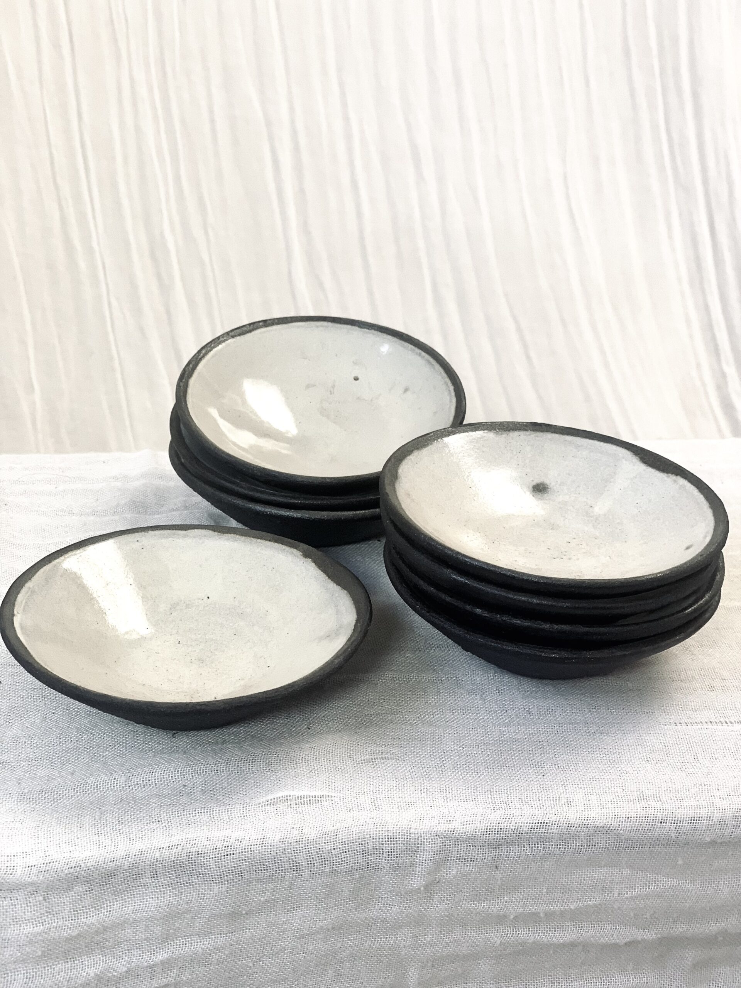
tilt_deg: -28.2
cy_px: 494
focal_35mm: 52
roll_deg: -5.7
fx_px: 1484
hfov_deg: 28.0
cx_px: 370
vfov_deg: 36.8
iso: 100
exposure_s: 1/122
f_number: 2.4
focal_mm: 6
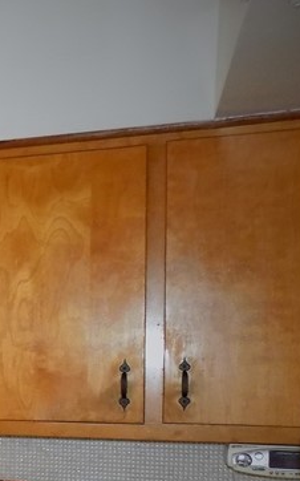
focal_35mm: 69
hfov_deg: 15.2
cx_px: -301
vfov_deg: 29.0
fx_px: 903
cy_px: 399
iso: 200
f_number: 3.1
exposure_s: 1/30
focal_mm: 4
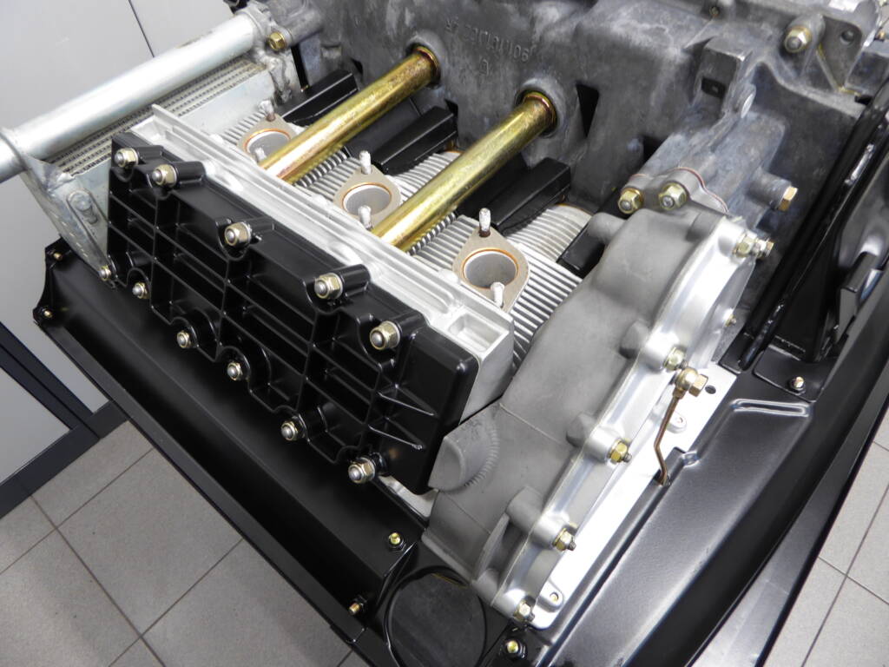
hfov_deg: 71.6
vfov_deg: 56.8
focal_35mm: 24
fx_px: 616
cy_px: 334
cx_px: 444
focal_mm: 4.3
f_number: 3.3
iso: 100
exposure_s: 1/4
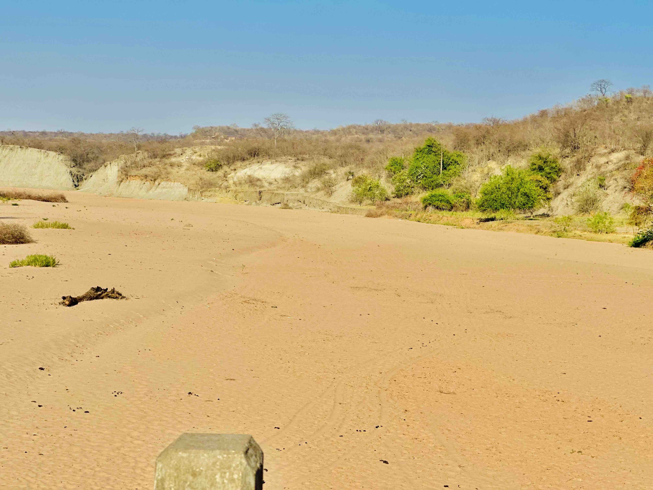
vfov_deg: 19.1
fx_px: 1453
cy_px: 245
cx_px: 326
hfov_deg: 25.3
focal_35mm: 77
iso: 32
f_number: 2.8
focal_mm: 9
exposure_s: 1/1074
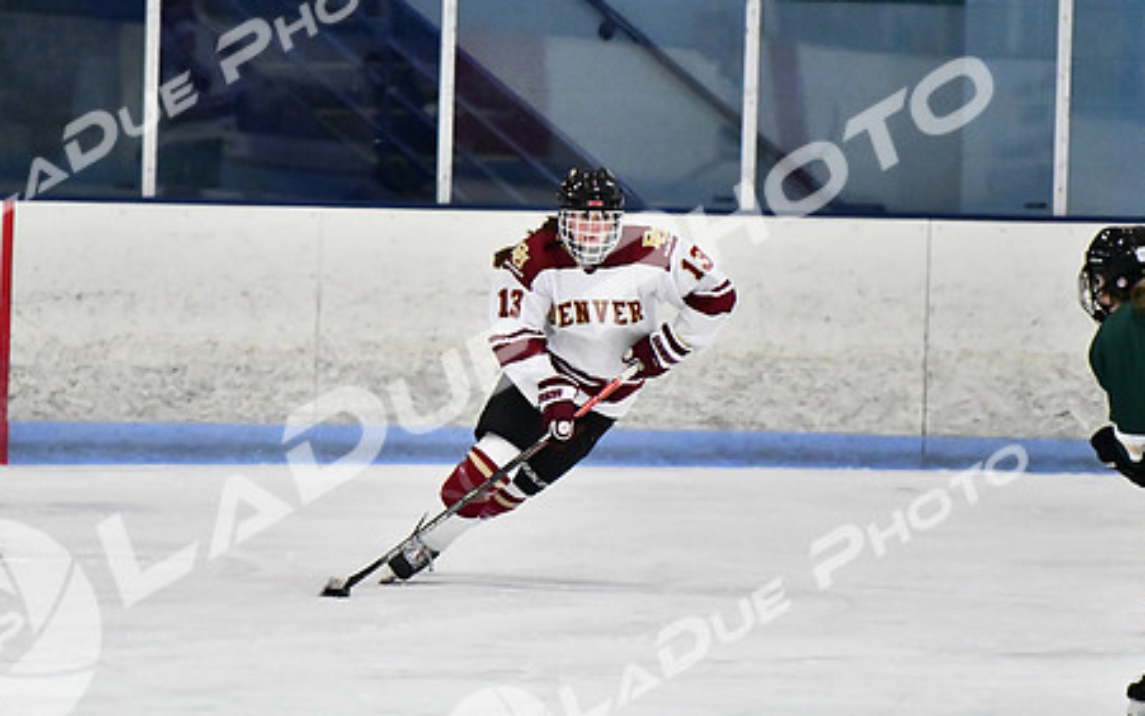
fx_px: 12265
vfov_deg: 3.3
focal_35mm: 393
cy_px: 372
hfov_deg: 5.3
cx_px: 437
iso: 8000
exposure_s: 1/1250
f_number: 2.8
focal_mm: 200
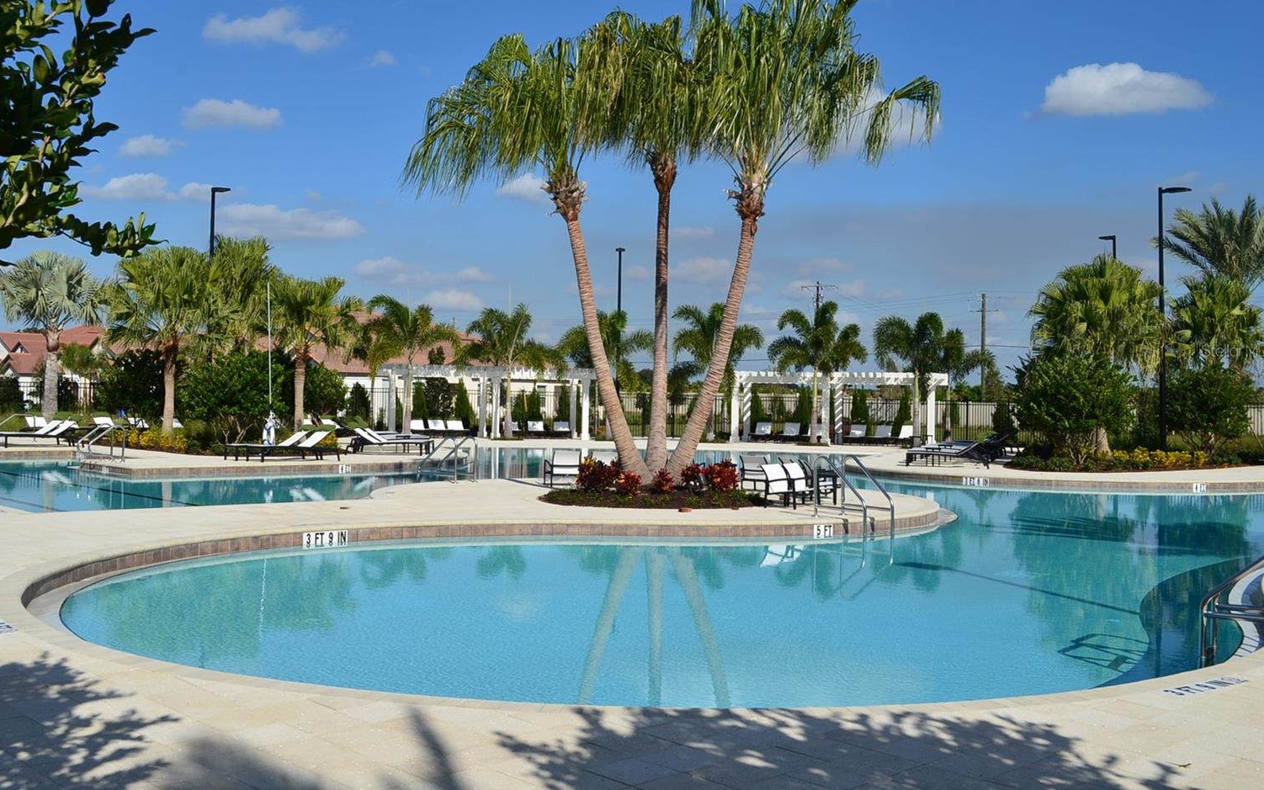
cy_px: 350
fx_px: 1344
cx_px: 603
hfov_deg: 50.4
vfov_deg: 32.7
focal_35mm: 39
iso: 100
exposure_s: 1/200
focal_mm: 24
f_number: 13
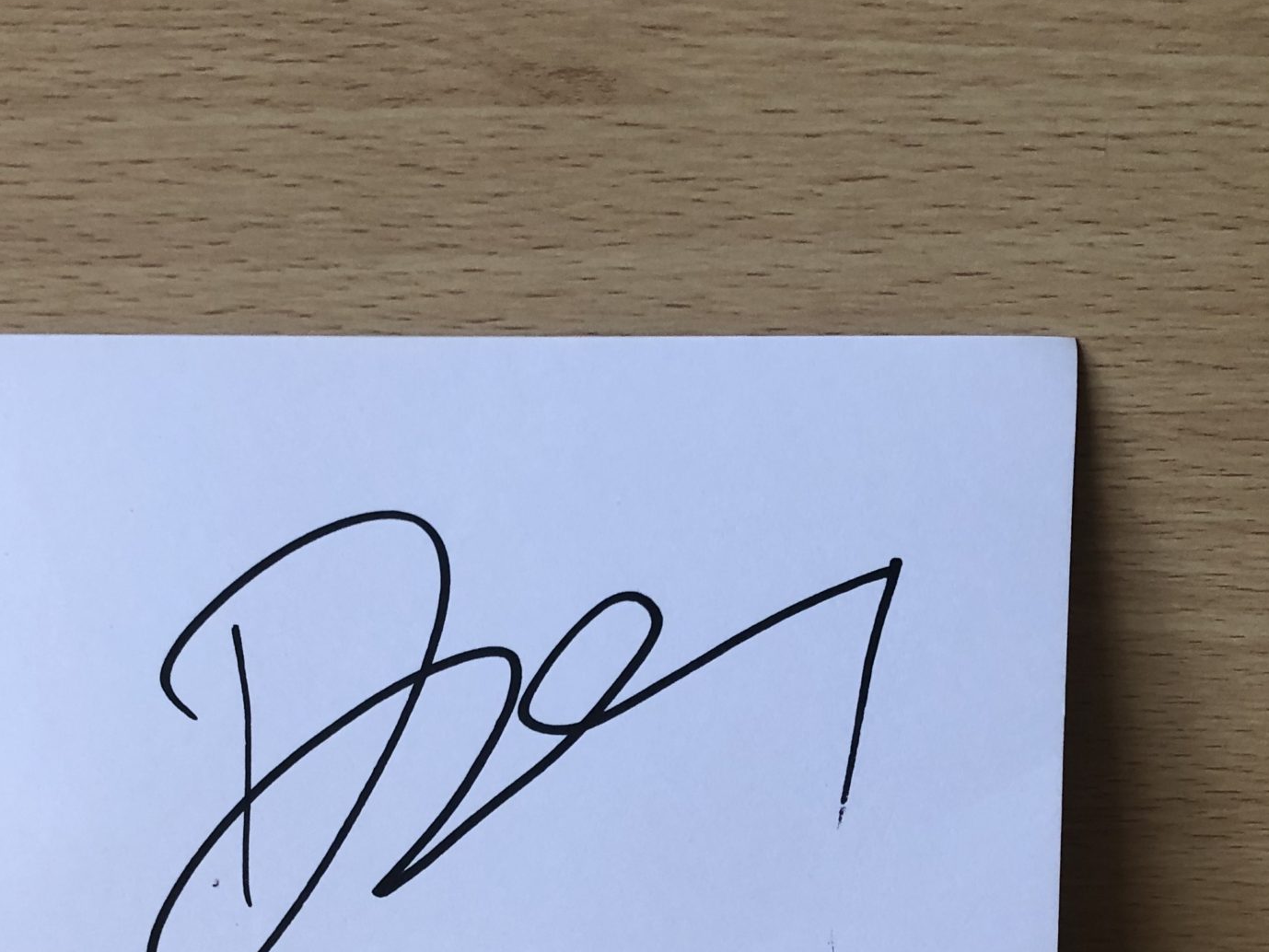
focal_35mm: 52
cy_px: 812
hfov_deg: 36.6
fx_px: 1907
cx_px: 485
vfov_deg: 27.3
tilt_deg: -23.7
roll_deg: -1.0
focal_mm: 3.99
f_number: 1.8
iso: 40
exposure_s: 1/17
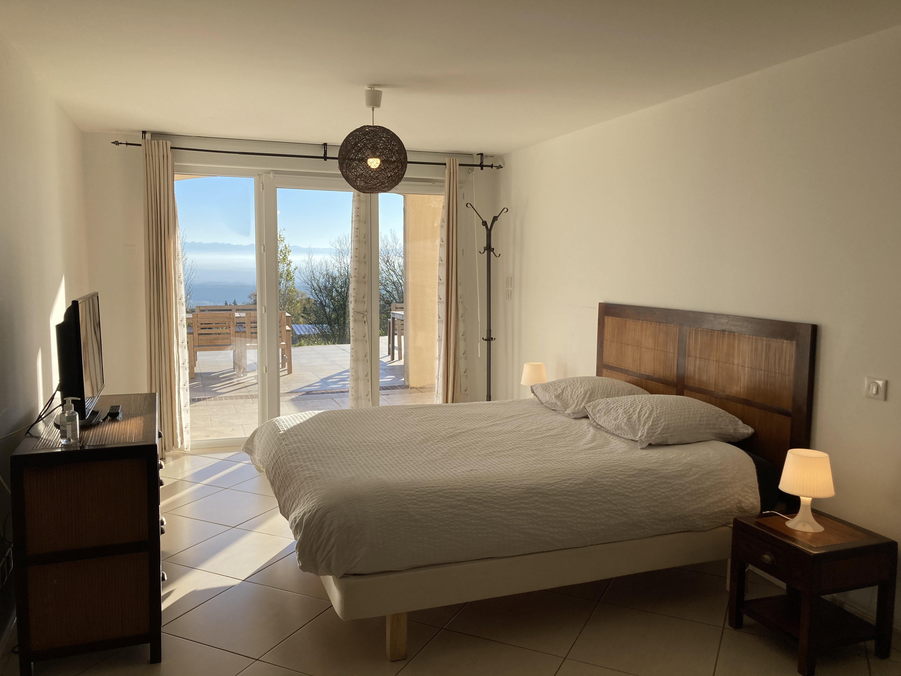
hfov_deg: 63.4
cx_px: 450
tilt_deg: -6.3
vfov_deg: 49.7
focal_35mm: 28
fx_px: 729
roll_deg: -0.1
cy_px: 338
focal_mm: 3.99
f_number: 1.8
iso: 20
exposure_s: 1/527
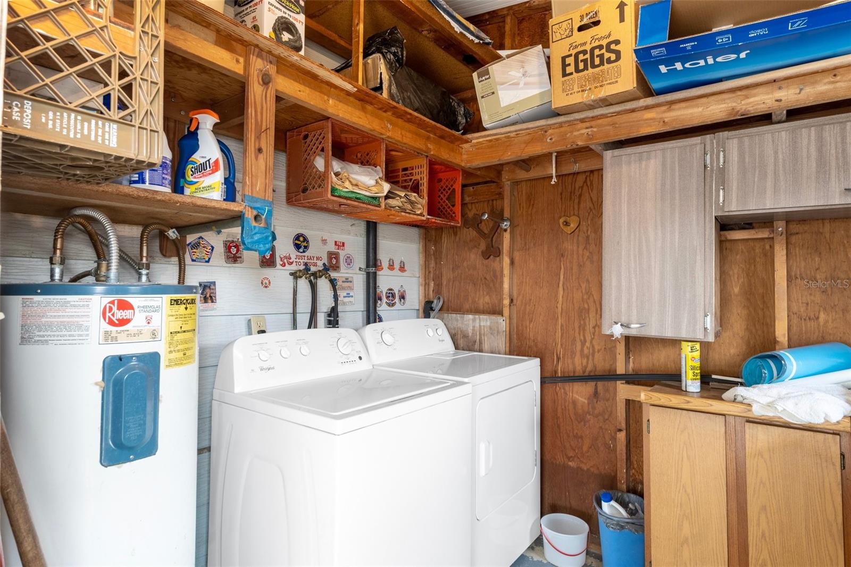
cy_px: 284
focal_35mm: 20
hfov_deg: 85.4
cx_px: 426
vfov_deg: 63.2
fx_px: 461
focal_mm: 13
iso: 320
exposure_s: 1/45
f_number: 8
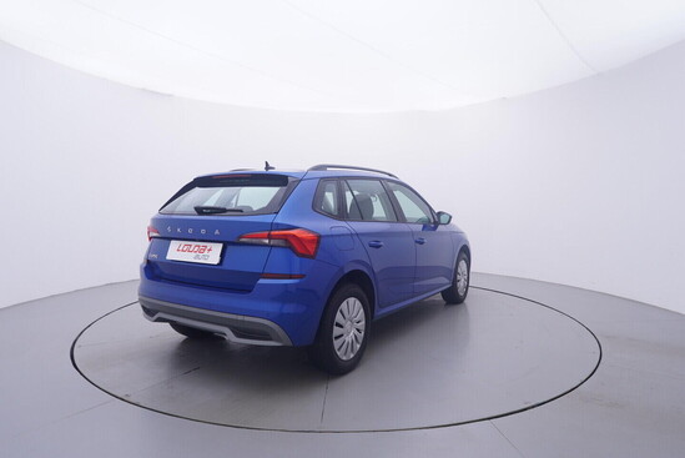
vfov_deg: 56.2
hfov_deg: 77.3
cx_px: 342
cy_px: 229
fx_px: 428
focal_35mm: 22
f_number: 5
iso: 200
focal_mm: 15
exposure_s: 1/80
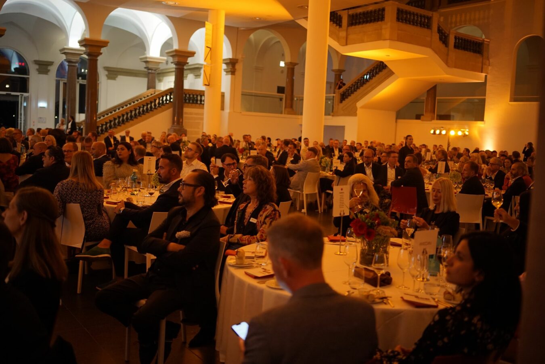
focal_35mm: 35
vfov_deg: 37.9
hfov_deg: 54.4
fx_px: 530
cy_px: 182
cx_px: 272
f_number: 2
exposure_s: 1/60
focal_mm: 35
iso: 800
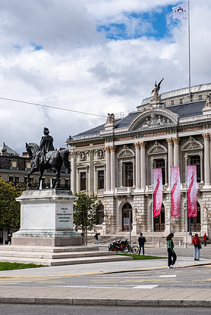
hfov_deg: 20.3
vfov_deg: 30.1
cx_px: 113
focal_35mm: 67
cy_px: 164
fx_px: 588
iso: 320
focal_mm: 41.4
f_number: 5.6
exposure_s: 1/1700
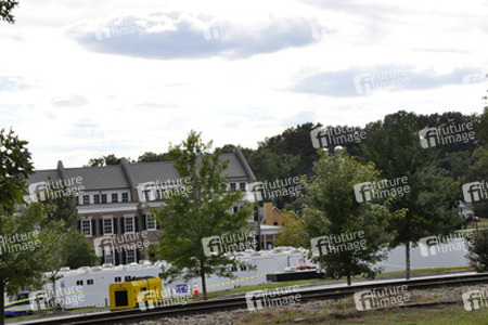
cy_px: 162
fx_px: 1261
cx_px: 244
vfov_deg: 14.7
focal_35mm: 93
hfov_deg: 21.9
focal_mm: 62
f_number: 25
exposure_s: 1/200
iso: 1000
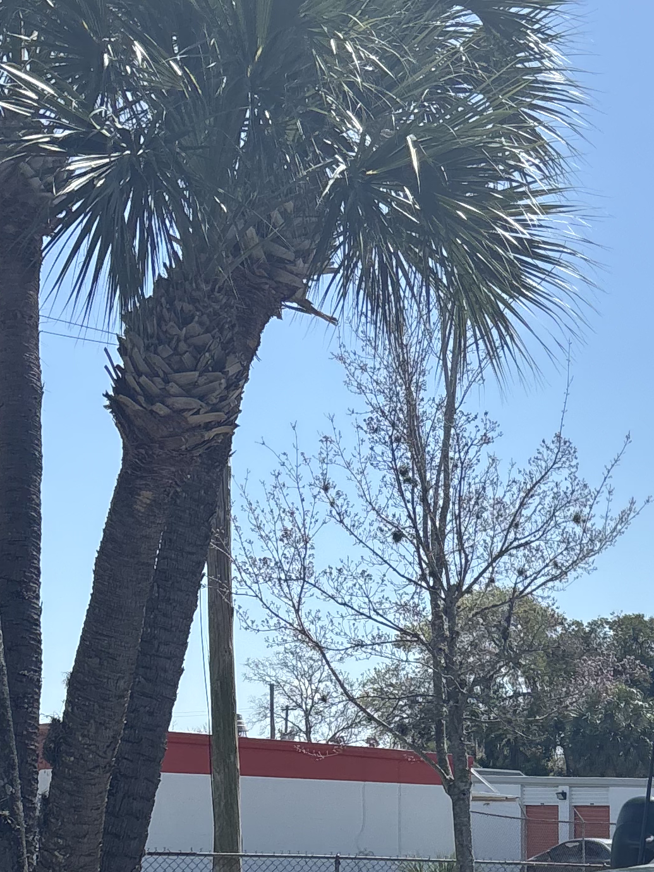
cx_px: 887
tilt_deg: -3.5
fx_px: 1914
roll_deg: -1.3
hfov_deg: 17.9
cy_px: 1047
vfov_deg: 23.4
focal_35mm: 76
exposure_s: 1/4082
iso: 50
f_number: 1.6
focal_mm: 5.96
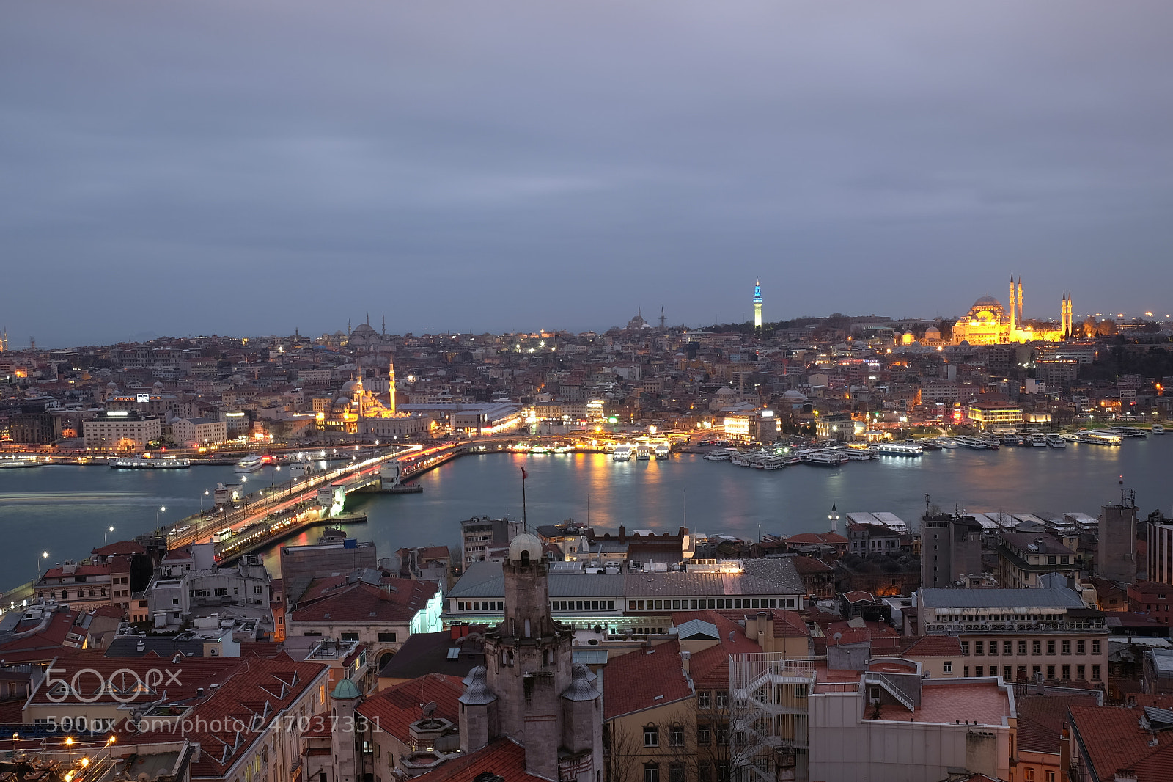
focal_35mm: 36
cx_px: 586
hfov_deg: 53.1
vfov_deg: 36.9
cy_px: 391
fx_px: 1173
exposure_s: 15
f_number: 11
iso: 100
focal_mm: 24.3
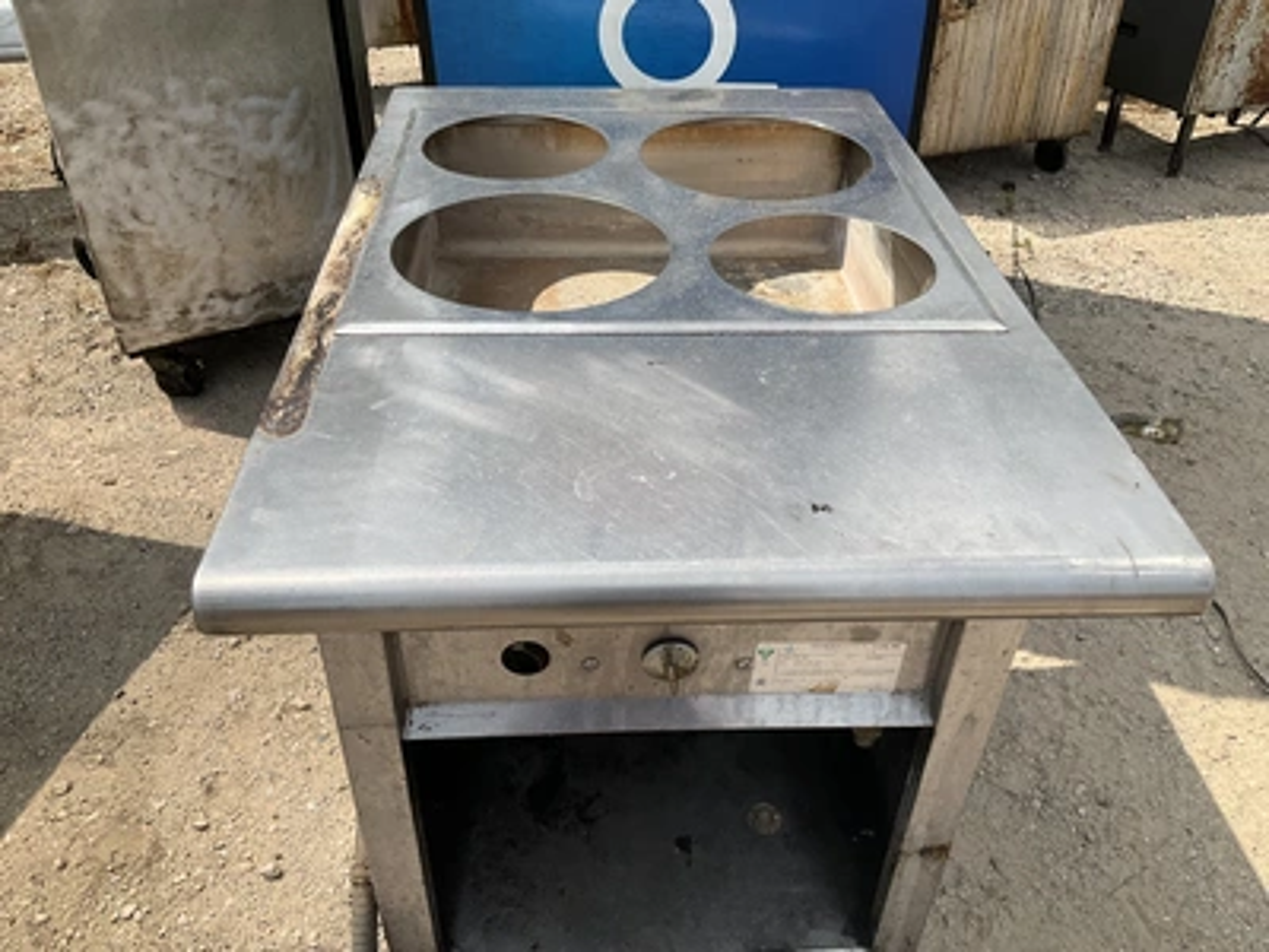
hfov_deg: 61.7
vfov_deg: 48.2
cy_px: 476
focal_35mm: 29
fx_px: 1063
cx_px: 634
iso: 25
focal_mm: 3
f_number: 1.8
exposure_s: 1/1984
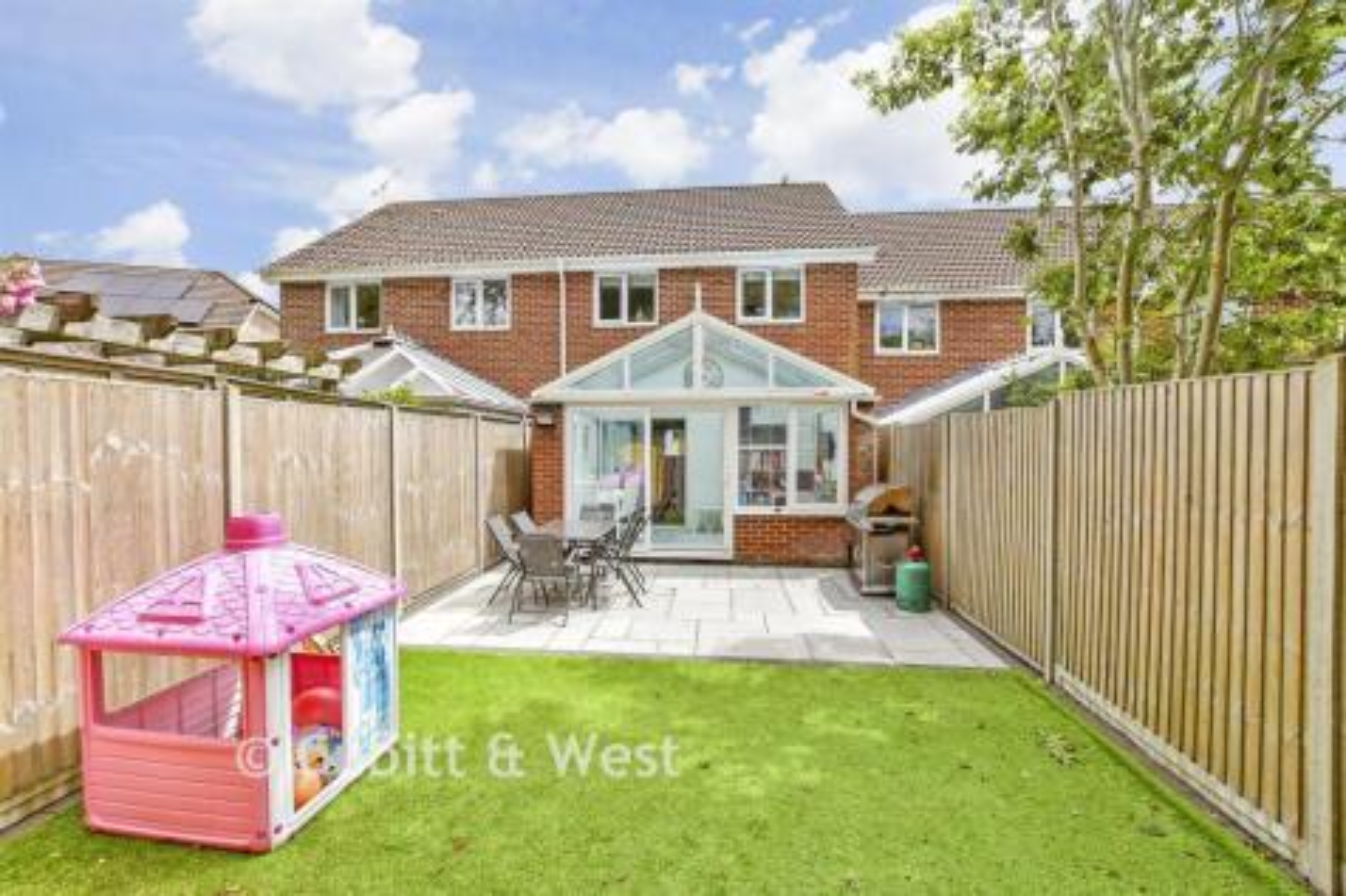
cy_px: 448
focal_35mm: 15
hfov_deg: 100.4
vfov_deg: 77.3
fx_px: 561
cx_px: 673
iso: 400
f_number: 8
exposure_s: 1/640
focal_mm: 10
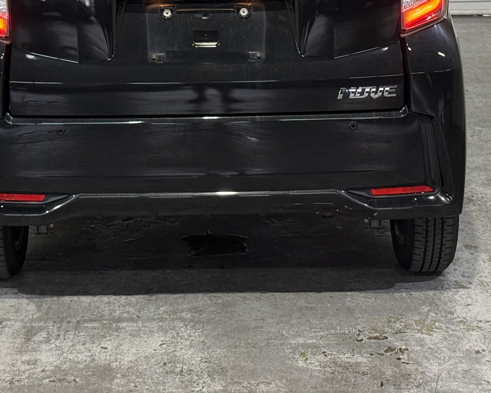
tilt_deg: -10.0
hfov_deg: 19.0
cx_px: 214
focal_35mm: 101
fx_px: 1468
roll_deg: +0.2
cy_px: 16
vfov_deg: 15.0
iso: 100
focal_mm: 6.76
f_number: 1.78
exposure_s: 1/60
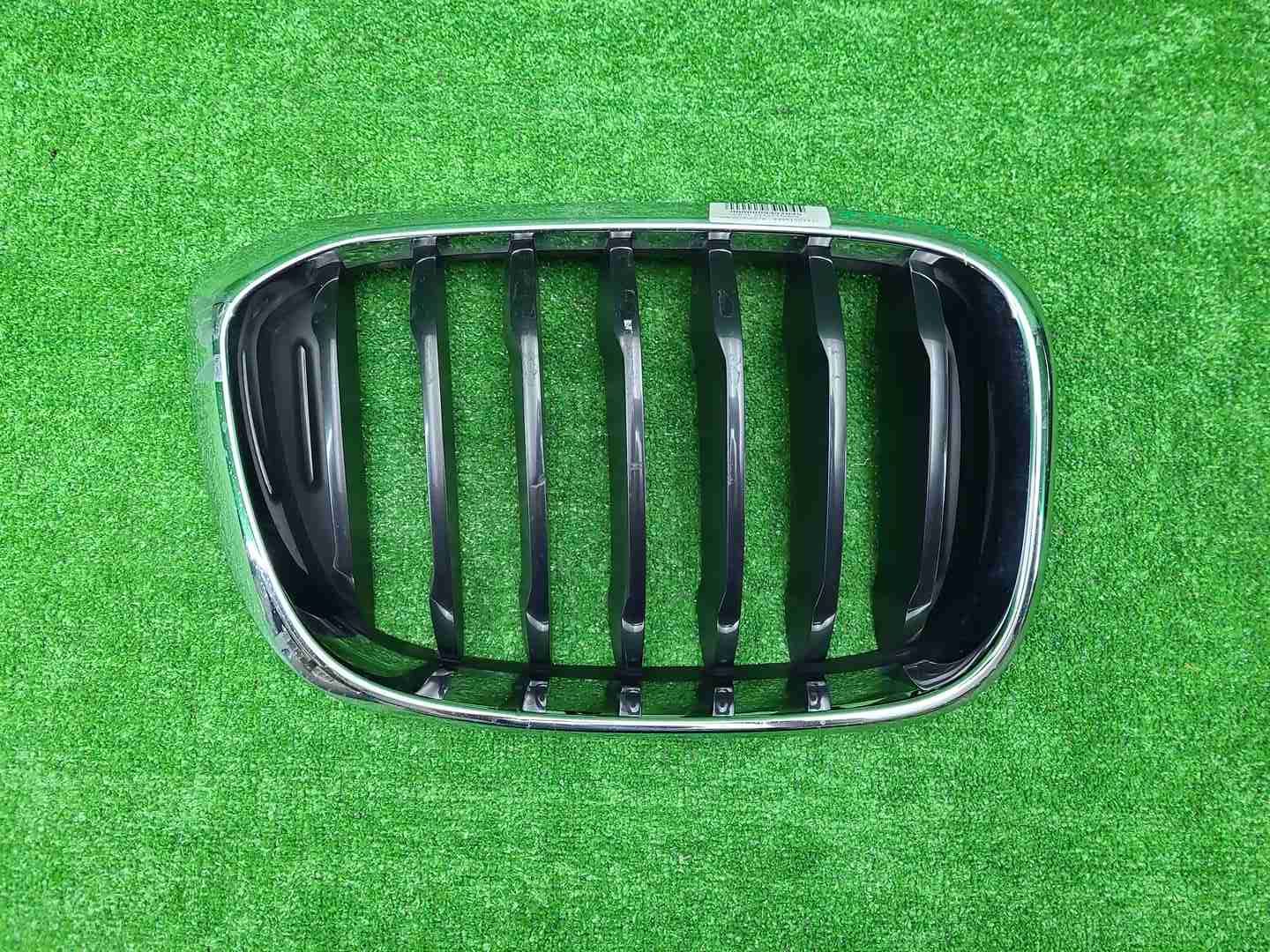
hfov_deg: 67.3
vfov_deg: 53.1
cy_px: 476
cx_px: 635
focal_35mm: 26
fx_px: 954
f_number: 1.8
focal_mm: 5.4
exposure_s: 1/50
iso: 390
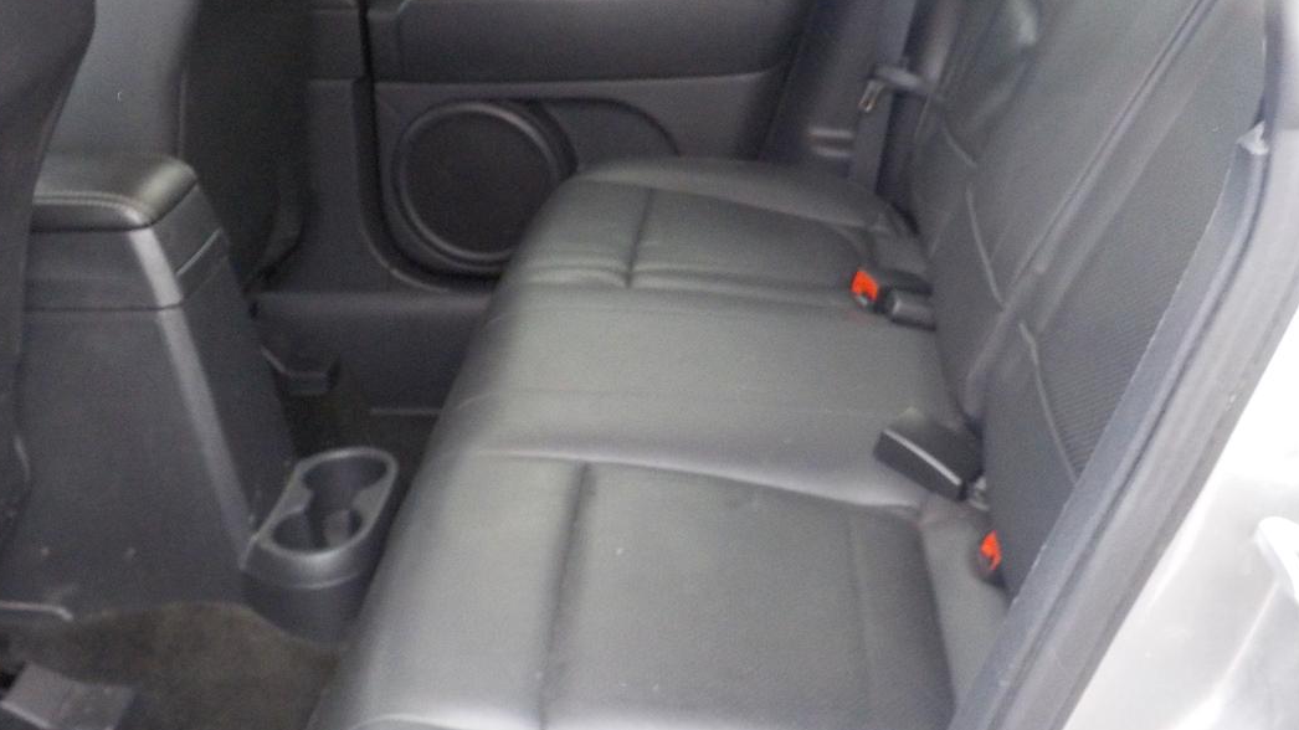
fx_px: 1378
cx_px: 678
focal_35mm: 40
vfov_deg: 29.7
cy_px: 351
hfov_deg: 50.5
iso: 400
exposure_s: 1/20
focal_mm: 4.1
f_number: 3.3
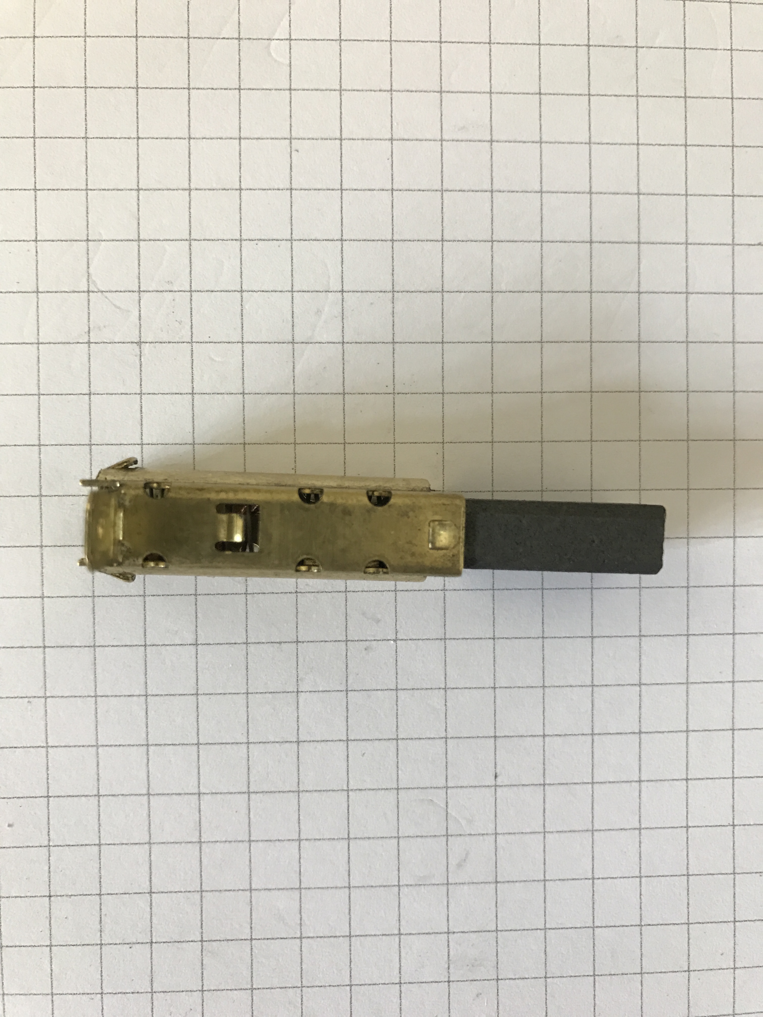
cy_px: 508
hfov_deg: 49.7
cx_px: 382
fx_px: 823
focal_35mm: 28
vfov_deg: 63.4
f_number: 1.8
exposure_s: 1/25
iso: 32
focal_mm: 3.99
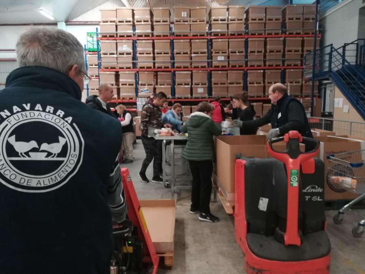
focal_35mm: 26
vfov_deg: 53.1
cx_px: 182
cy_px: 137
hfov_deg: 67.3
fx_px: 274
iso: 500
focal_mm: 3.83
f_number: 2.2
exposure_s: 1/25
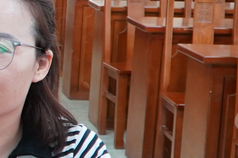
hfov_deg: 11.5
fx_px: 1018
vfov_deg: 8.9
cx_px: -294
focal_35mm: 154
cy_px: 75
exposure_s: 1/30
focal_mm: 20
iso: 1000
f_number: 4
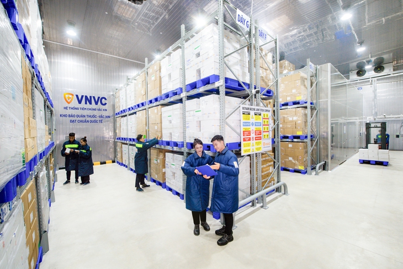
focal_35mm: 14
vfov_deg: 81.2
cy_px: 134
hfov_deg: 104.2
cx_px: 202
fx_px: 157
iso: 1600
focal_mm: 14
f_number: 5
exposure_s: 1/100
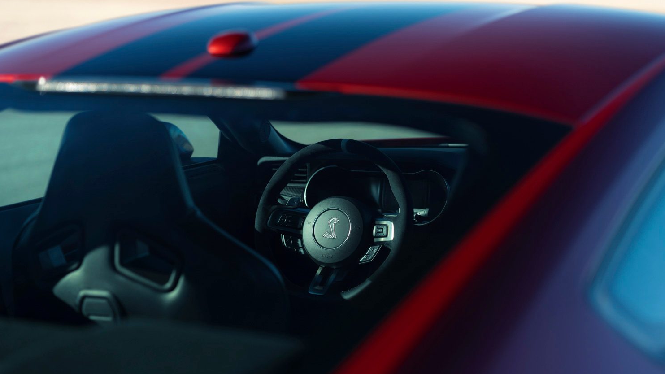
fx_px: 1587
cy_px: 177
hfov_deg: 23.7
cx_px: 335
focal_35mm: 90
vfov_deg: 13.4
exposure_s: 1/800
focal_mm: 85
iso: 200
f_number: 2.5
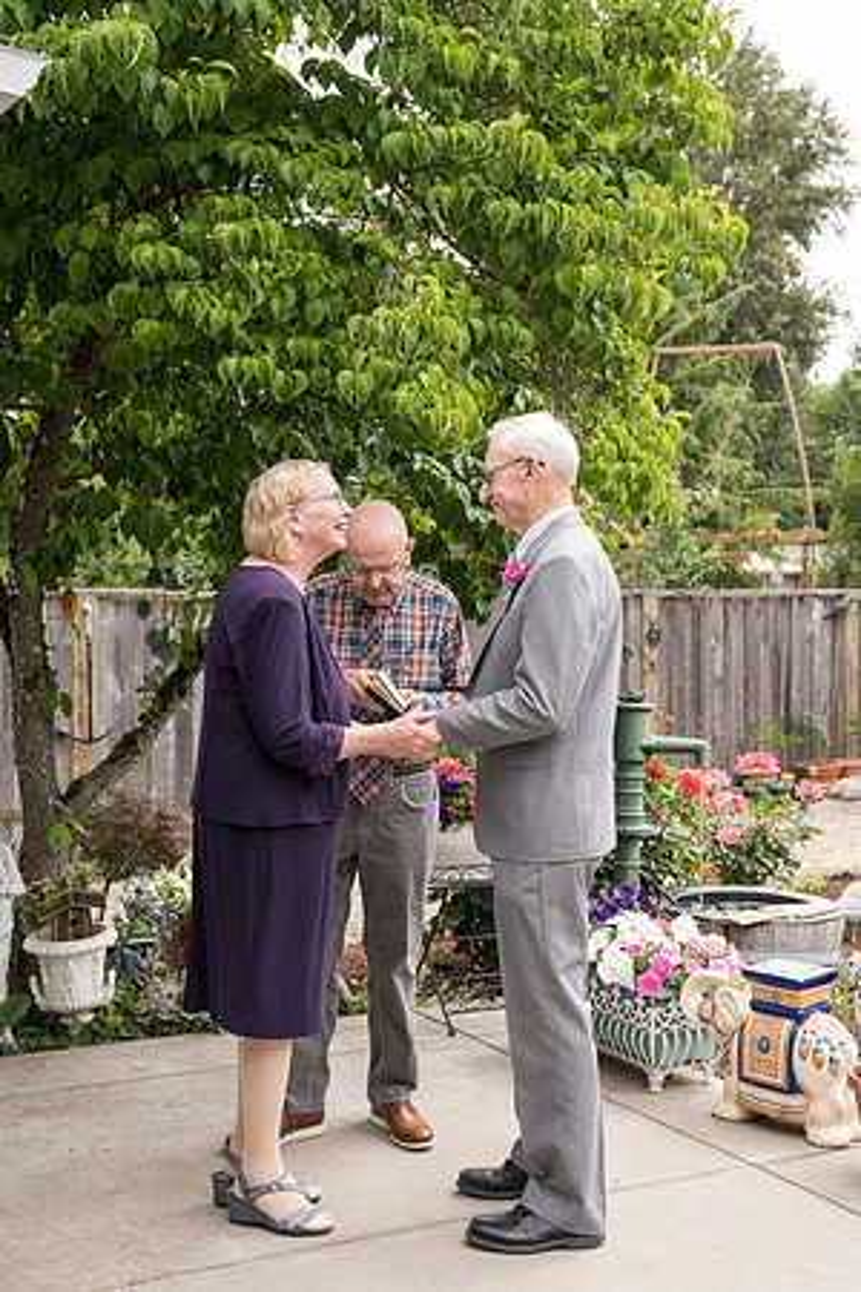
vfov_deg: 41.1
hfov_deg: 28.1
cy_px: 646
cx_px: 430
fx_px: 1722
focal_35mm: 48
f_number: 5
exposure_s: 1/500
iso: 400
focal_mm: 48
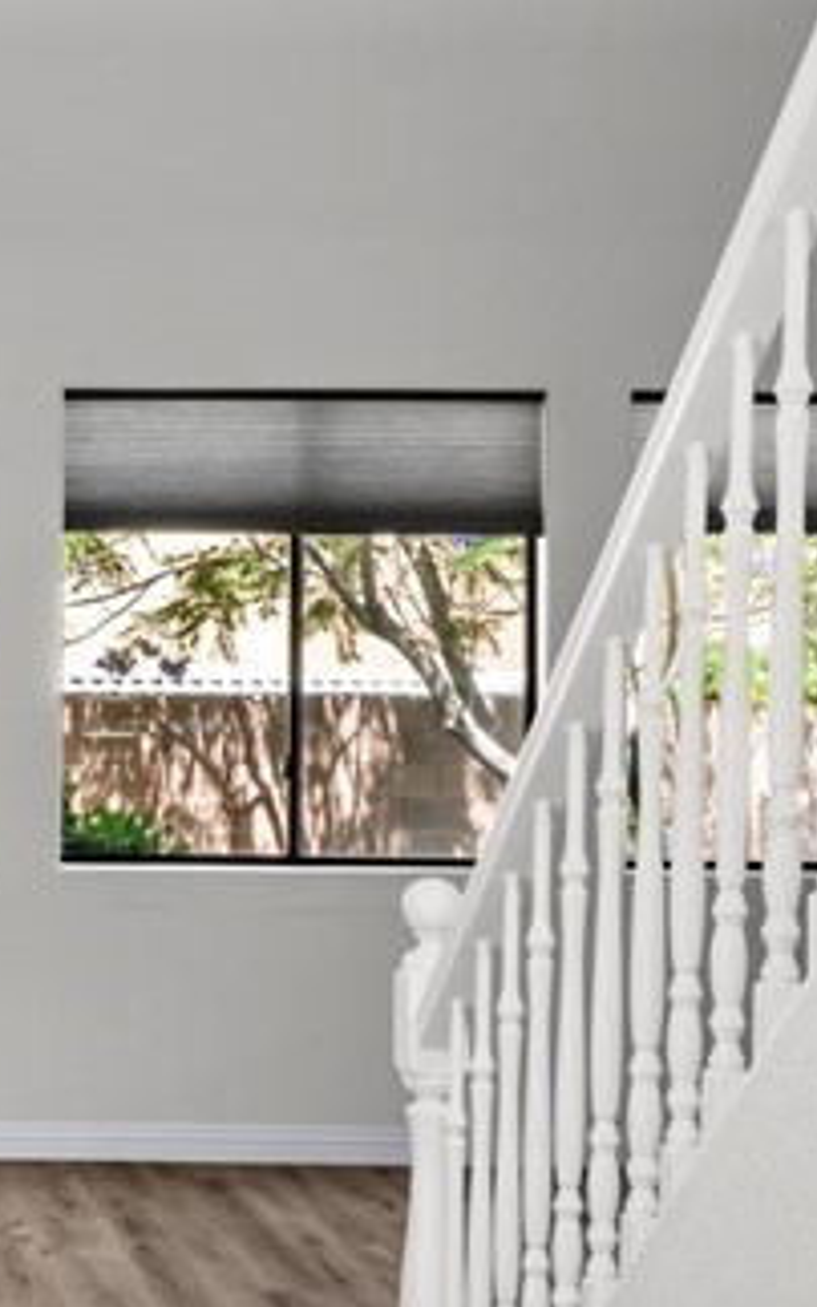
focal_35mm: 72
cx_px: -263
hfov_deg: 17.0
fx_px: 2564
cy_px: 708
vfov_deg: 28.6
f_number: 8
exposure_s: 1/25
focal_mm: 21
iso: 400
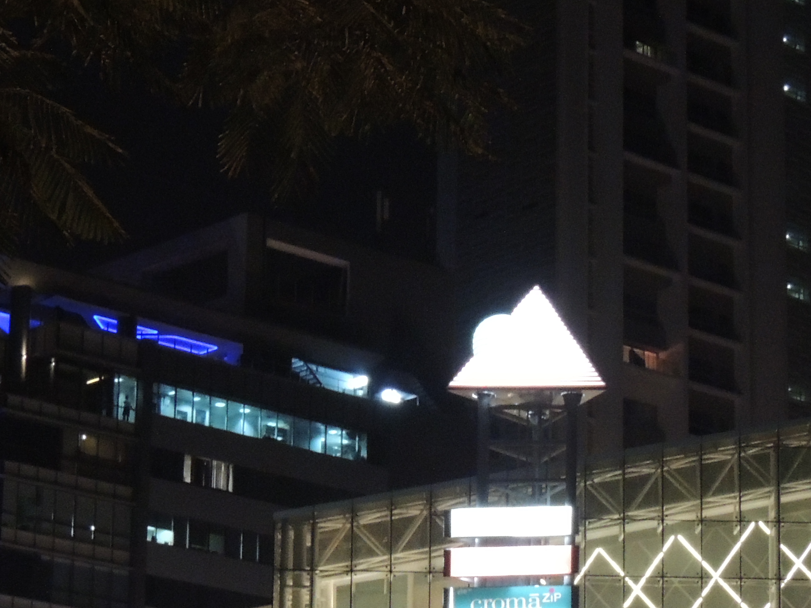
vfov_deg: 11.3
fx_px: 3069
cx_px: 405
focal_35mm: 131
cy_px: 525
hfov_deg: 15.1
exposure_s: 1/10
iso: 800
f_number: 3.7
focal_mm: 9.8
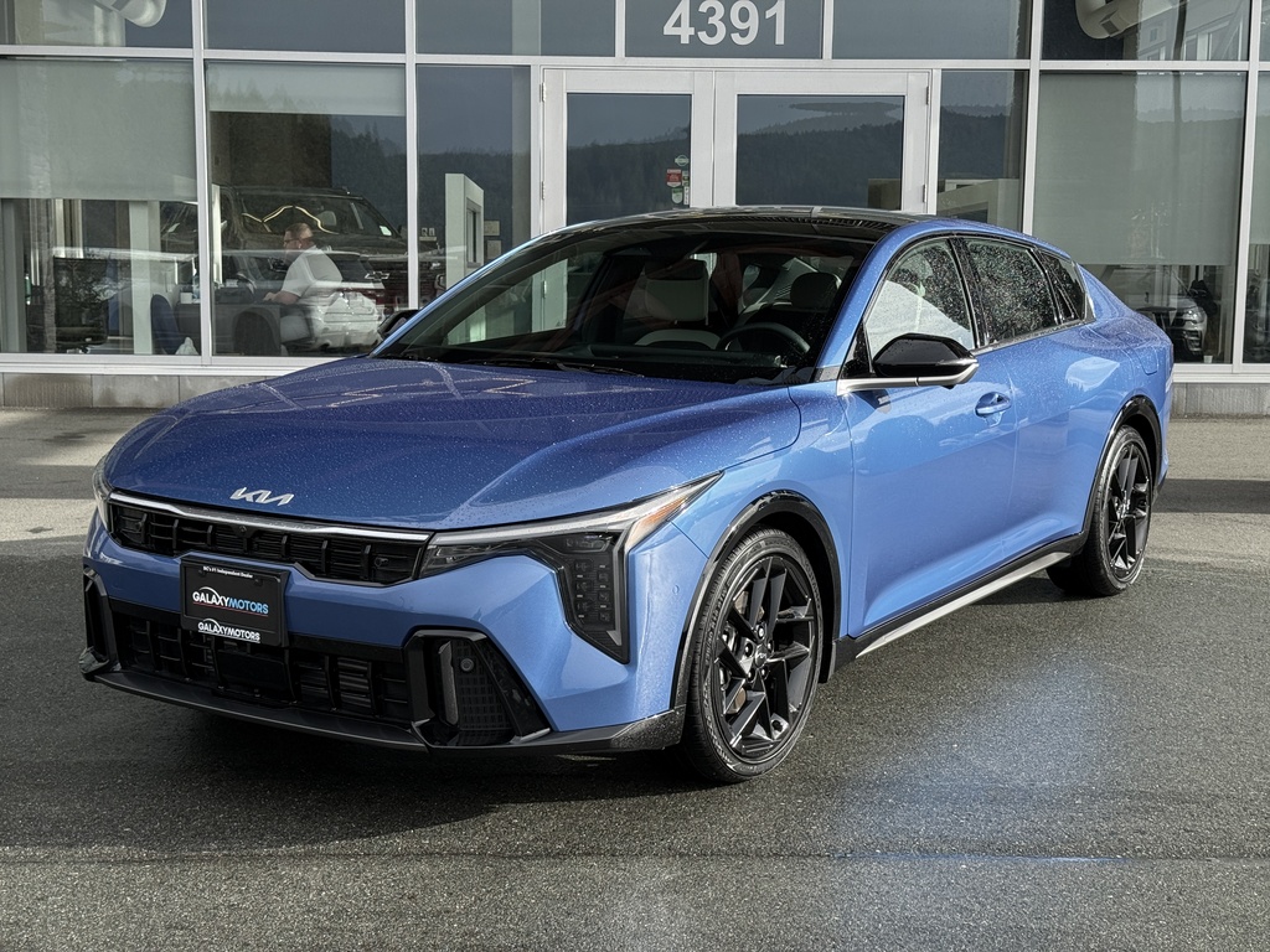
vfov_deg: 30.3
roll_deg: -0.6
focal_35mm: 48
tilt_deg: -5.6
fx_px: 1761
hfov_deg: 39.7
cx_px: 635
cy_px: 476
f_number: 1.78
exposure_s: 1/1377
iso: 64
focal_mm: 6.76
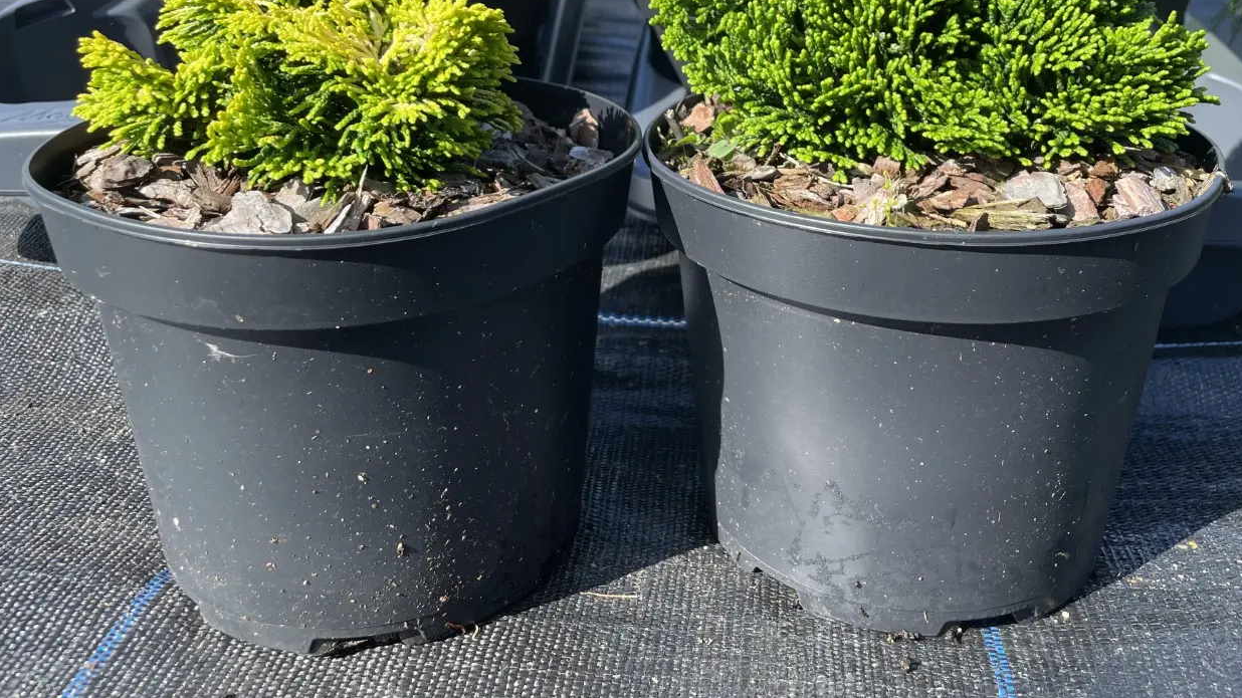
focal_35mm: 33
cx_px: 657
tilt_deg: -24.4
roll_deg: -2.4
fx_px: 1087
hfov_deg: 59.5
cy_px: 183
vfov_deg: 34.9
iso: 32
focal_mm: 4.2
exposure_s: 1/997
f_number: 1.6
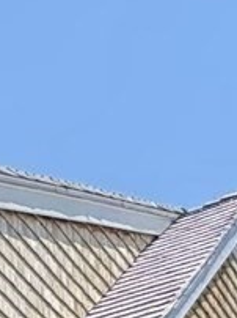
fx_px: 1299
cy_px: 908
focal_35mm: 142
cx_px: -301
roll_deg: -1.5
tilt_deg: +2.4
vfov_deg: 10.5
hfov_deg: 9.4
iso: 50
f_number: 2.2
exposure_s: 1/707
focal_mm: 2.22
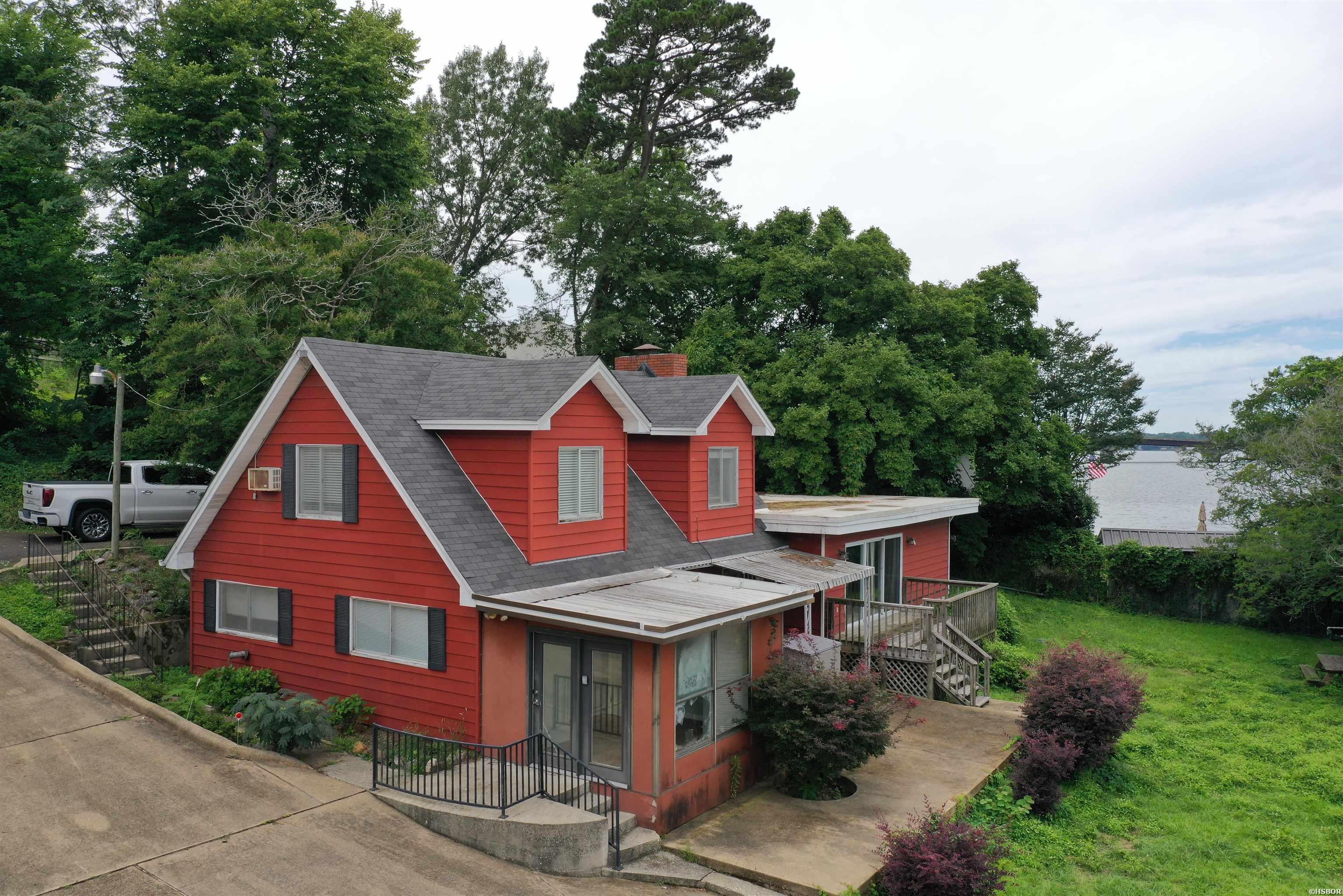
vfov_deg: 46.4
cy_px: 448
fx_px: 1044
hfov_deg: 65.5
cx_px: 672
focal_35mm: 28
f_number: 5.6
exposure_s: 1/400
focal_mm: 10.26
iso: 100
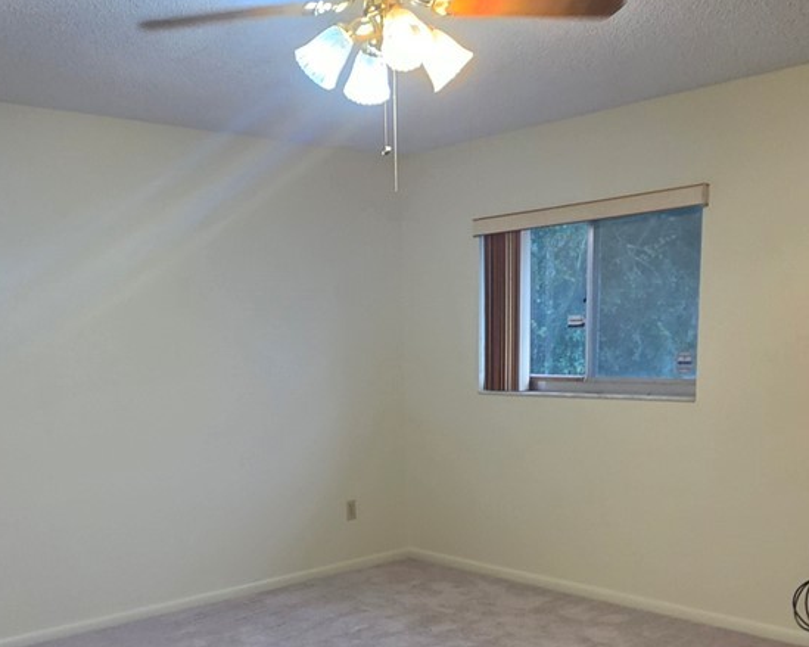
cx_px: 337
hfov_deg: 48.9
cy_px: 519
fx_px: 886
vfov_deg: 38.6
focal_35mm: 37
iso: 250
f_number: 1.9
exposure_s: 1/60
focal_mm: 2.2
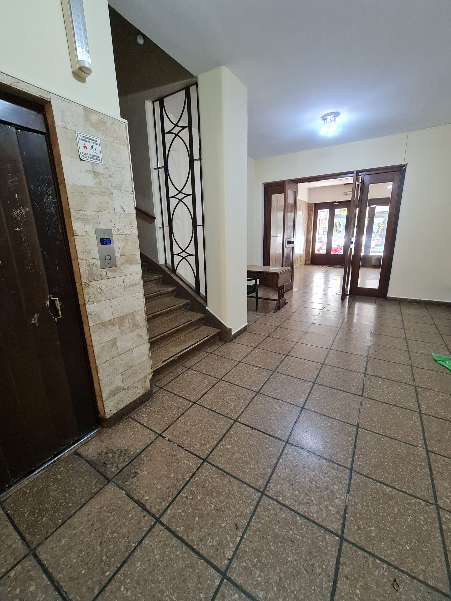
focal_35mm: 13
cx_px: 226
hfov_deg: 89.9
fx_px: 226
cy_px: 300
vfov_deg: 106.2
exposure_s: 1/33
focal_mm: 2.2
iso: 500
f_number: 2.2
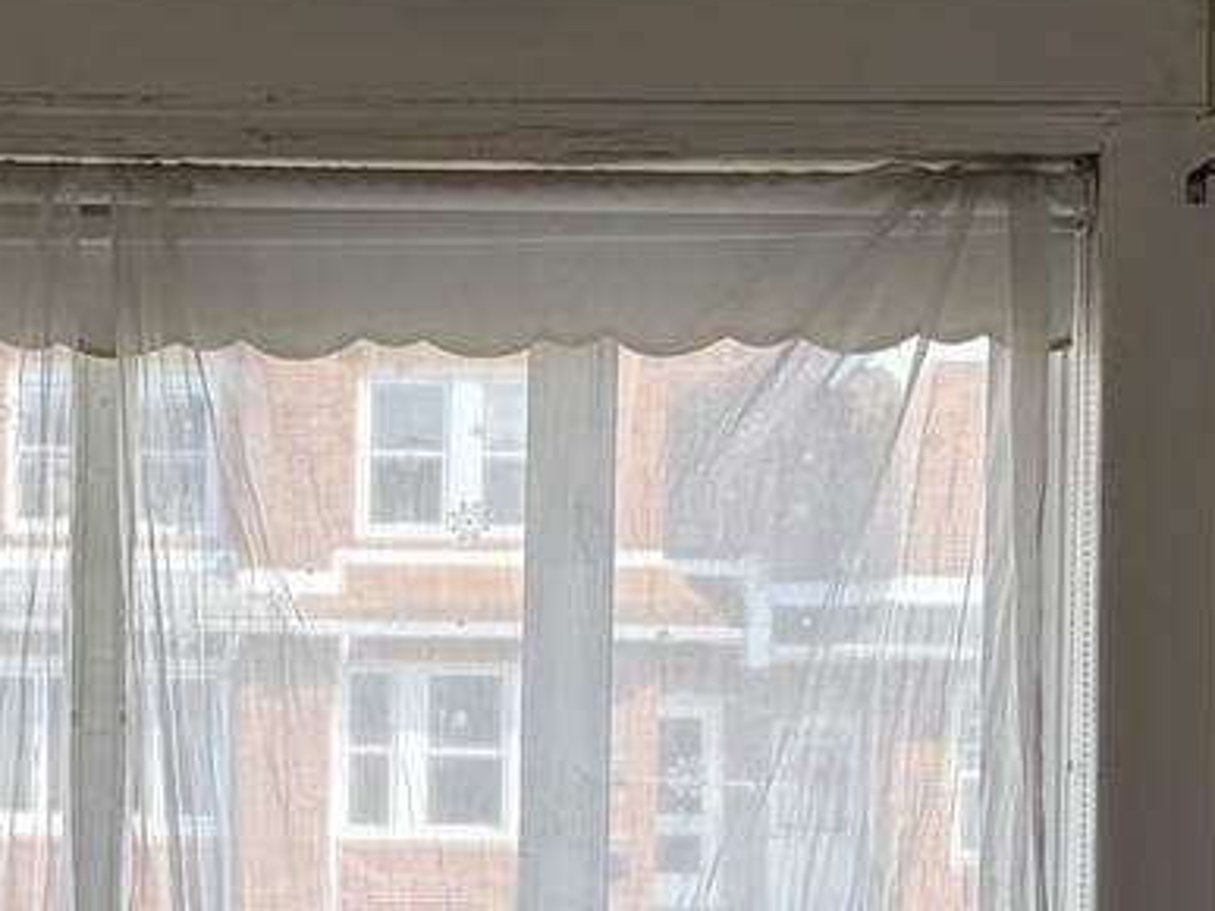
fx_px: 3018
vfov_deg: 17.0
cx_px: 141
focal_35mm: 86
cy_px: 735
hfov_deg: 22.3
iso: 50
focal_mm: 5.96
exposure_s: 1/543
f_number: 1.6
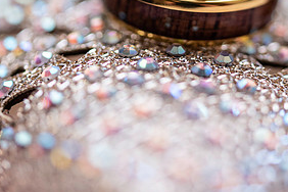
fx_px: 1024
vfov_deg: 10.6
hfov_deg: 16.0
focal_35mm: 128
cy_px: -4
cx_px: 194
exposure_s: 1/200
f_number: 3.5
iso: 400
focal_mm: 60
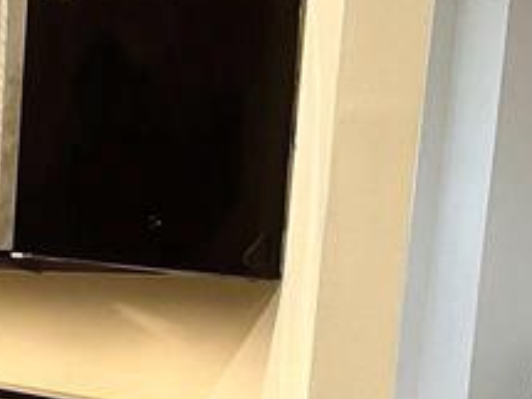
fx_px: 1905
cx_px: -334
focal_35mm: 124
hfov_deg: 14.5
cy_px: 461
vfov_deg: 11.7
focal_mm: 5.1
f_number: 1.6
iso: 250
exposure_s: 1/60
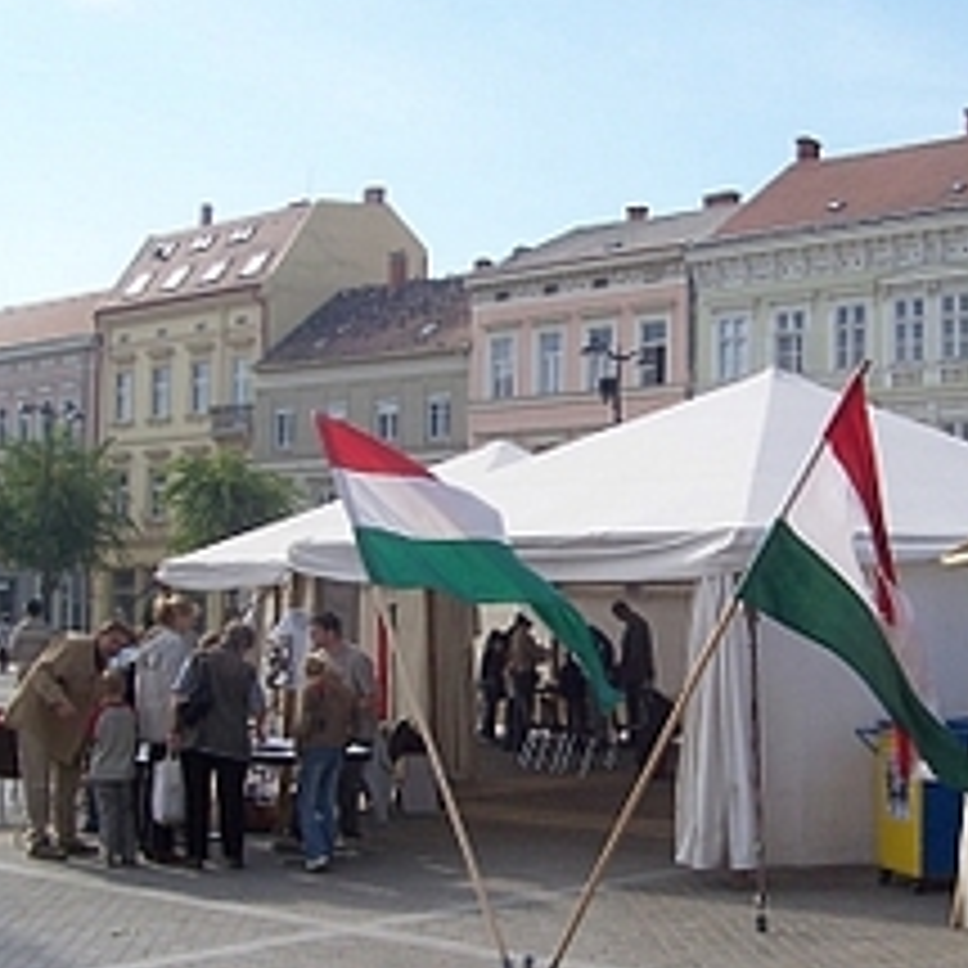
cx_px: 675
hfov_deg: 30.2
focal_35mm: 56
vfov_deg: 30.5
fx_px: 1772
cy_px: 558
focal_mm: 5.6
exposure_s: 1/350
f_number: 5.6
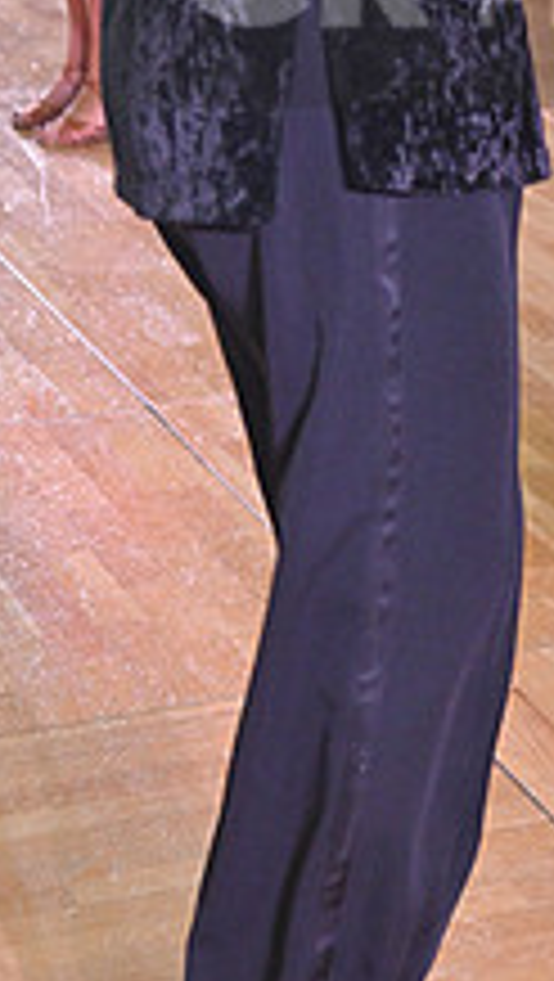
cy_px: -40
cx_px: 750
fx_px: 3778
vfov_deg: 14.5
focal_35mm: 145
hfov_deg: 8.3
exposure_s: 1/320
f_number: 4
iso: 2500
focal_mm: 52
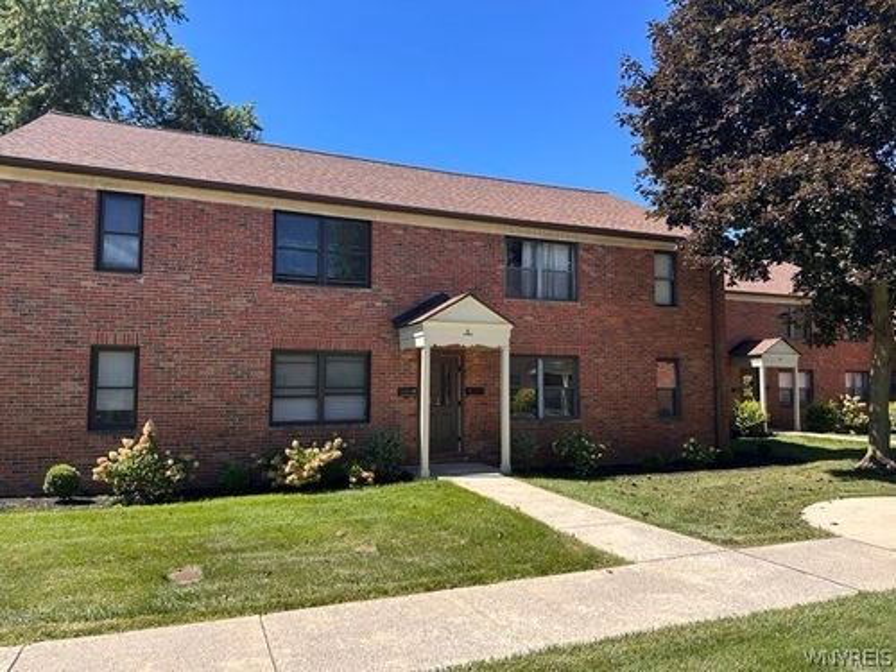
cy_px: 336
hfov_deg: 71.6
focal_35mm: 24
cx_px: 448
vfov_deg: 56.8
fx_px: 621
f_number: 1.78
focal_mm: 6.86
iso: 80
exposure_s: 1/1664
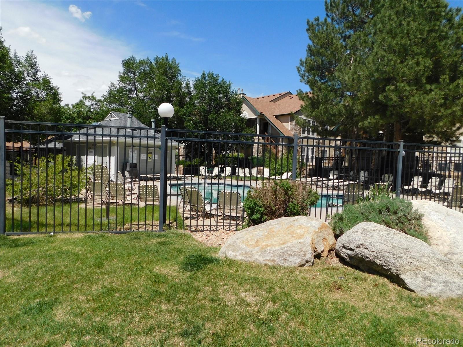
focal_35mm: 23
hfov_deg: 73.9
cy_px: 174
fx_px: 308
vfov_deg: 58.9
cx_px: 232
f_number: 6
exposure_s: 1/500
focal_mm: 4
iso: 125
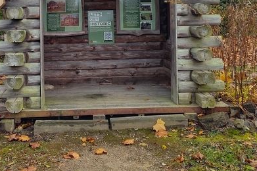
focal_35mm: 49
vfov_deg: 26.3
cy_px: 7
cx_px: 87
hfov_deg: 39.9
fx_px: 350
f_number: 1.8
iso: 100
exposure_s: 1/221
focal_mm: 5.56
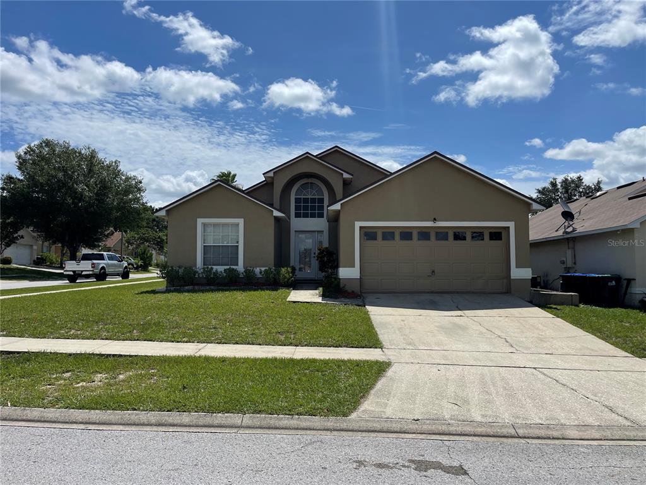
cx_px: 323
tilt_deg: +3.6
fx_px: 467
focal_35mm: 25
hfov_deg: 69.4
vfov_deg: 54.9
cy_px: 242
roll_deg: +0.6
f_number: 1.6
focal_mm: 5.1
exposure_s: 1/7407
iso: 32
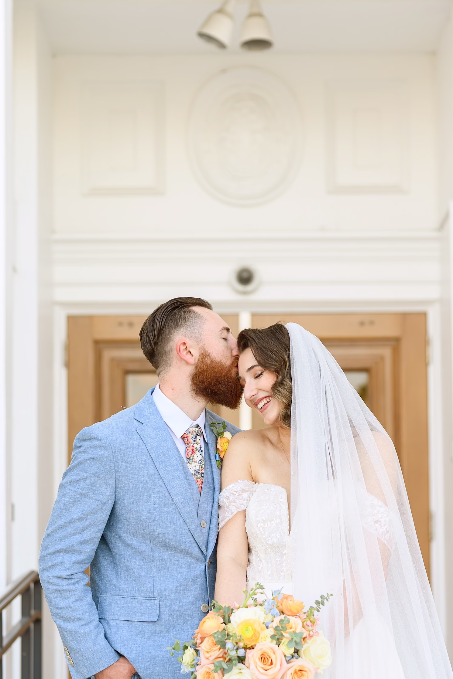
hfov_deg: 12.0
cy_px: 419
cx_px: 226
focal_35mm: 114
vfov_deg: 17.9
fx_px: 2152
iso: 200
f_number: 2.8
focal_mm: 85
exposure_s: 1/640
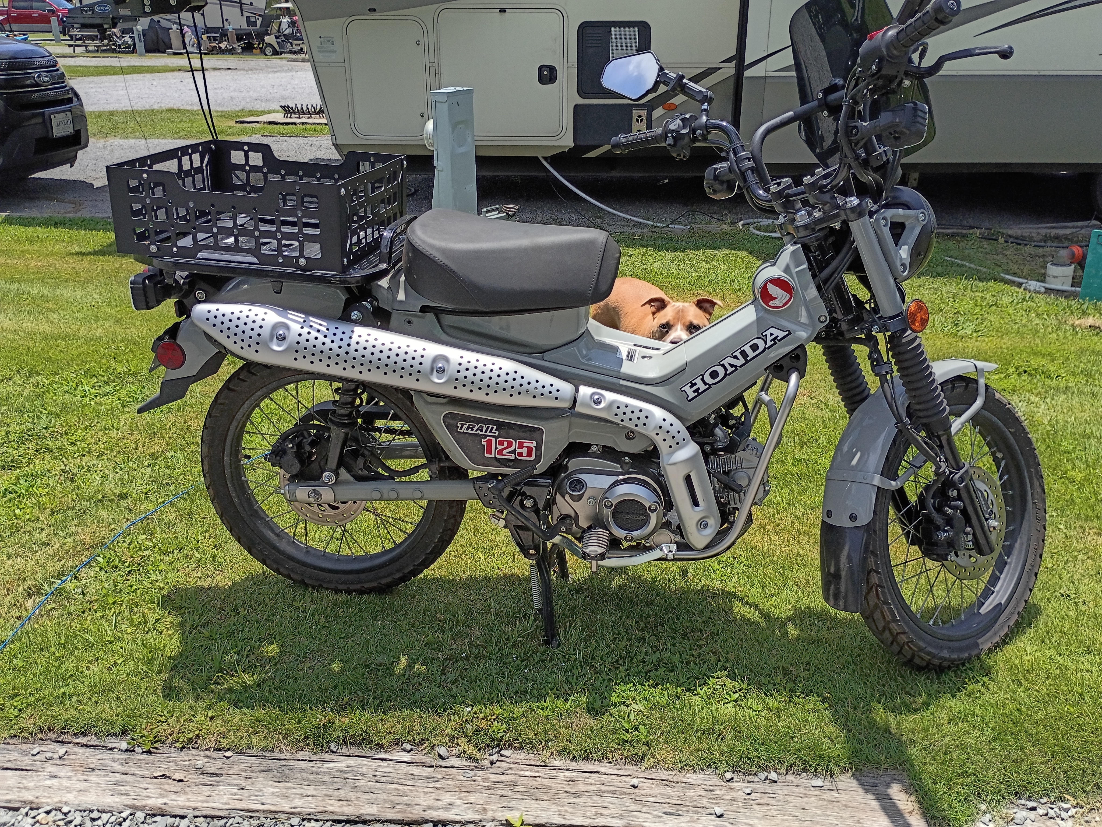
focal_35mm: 29
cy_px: 414
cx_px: 551
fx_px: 923
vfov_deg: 48.2
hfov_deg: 61.7
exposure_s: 1/926
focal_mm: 4.27
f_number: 1.8
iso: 104
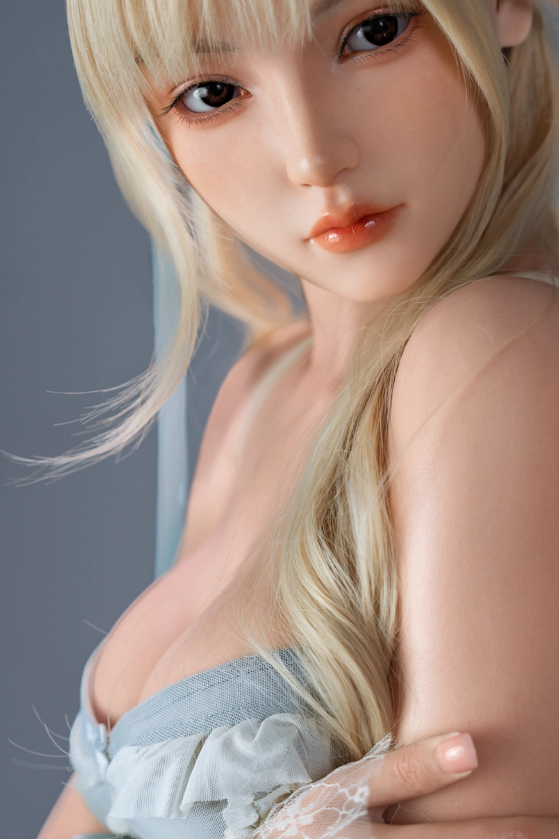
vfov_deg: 20.6
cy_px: 400
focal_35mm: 99
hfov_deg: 13.8
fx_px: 2306
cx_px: 369
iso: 320
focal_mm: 70
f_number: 2.8
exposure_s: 1/125
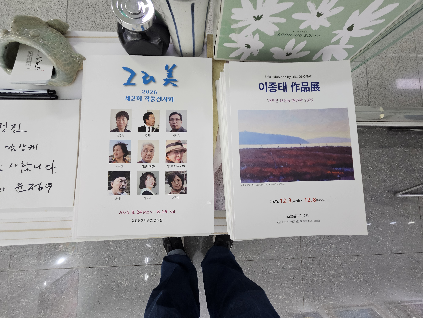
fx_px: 159
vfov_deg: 89.9
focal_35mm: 13
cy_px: 159
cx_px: 212
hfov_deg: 106.2
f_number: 2.2
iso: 125
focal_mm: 2.2
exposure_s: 1/60
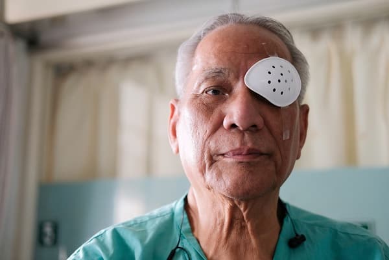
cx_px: 194
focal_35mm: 53
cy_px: 130
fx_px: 573
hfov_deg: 37.5
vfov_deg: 25.5
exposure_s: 1/180
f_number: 2
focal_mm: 35
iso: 500
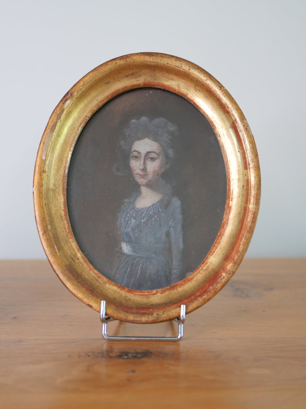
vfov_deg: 32.2
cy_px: 204
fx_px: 707
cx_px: 153
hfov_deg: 24.4
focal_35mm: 60
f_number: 2.8
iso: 640
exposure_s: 1/60
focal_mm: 30
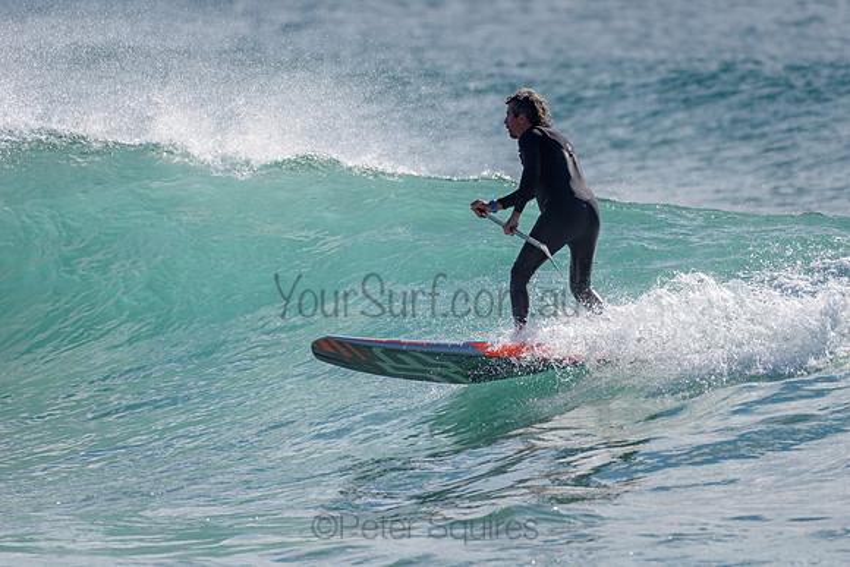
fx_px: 14472
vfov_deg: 2.2
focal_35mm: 613
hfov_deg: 3.4
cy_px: 235
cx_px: 521
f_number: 5.6
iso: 180
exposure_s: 1/3200
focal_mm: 500
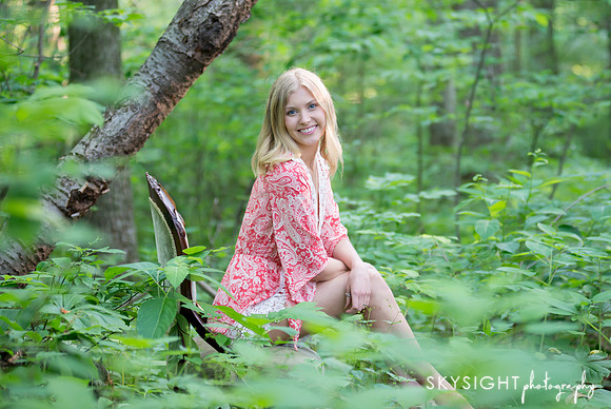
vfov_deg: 12.6
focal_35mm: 109
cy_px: 186
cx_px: 334
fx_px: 1856
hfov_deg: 18.7
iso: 1000
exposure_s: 1/80
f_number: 2.8
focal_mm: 100
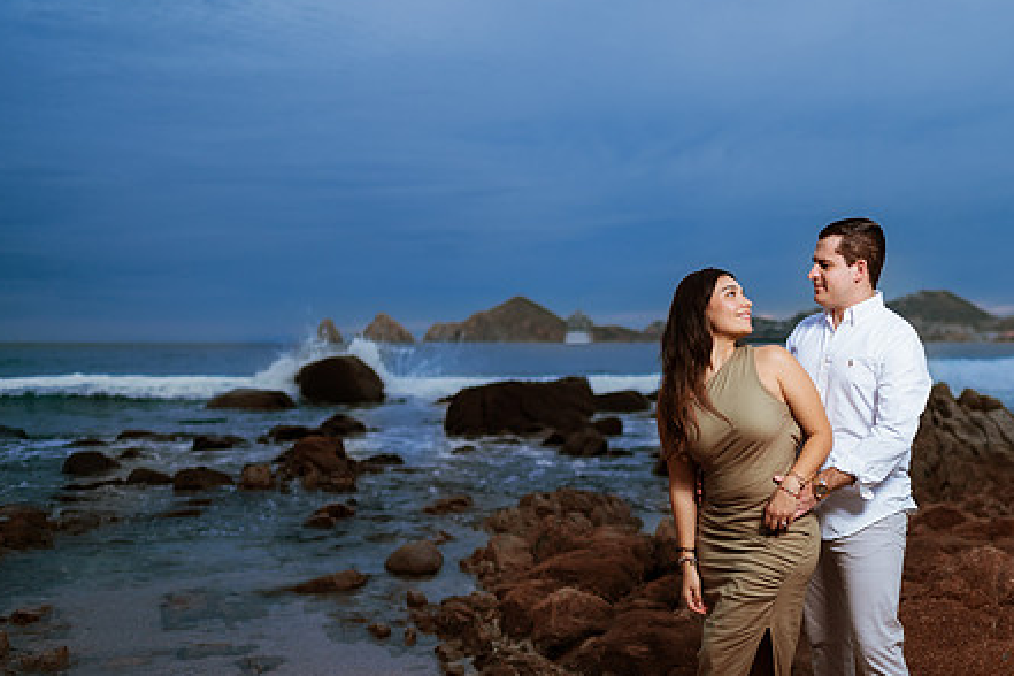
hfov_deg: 42.3
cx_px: 653
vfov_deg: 29.2
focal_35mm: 46
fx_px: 1296
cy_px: 410
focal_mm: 35
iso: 100
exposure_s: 1/1600
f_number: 1.8
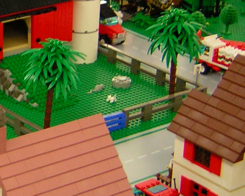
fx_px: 899
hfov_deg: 15.1
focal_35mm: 124
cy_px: 92
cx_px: -21
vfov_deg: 12.4
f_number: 3.1
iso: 95
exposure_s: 1/5.7
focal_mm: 6.6
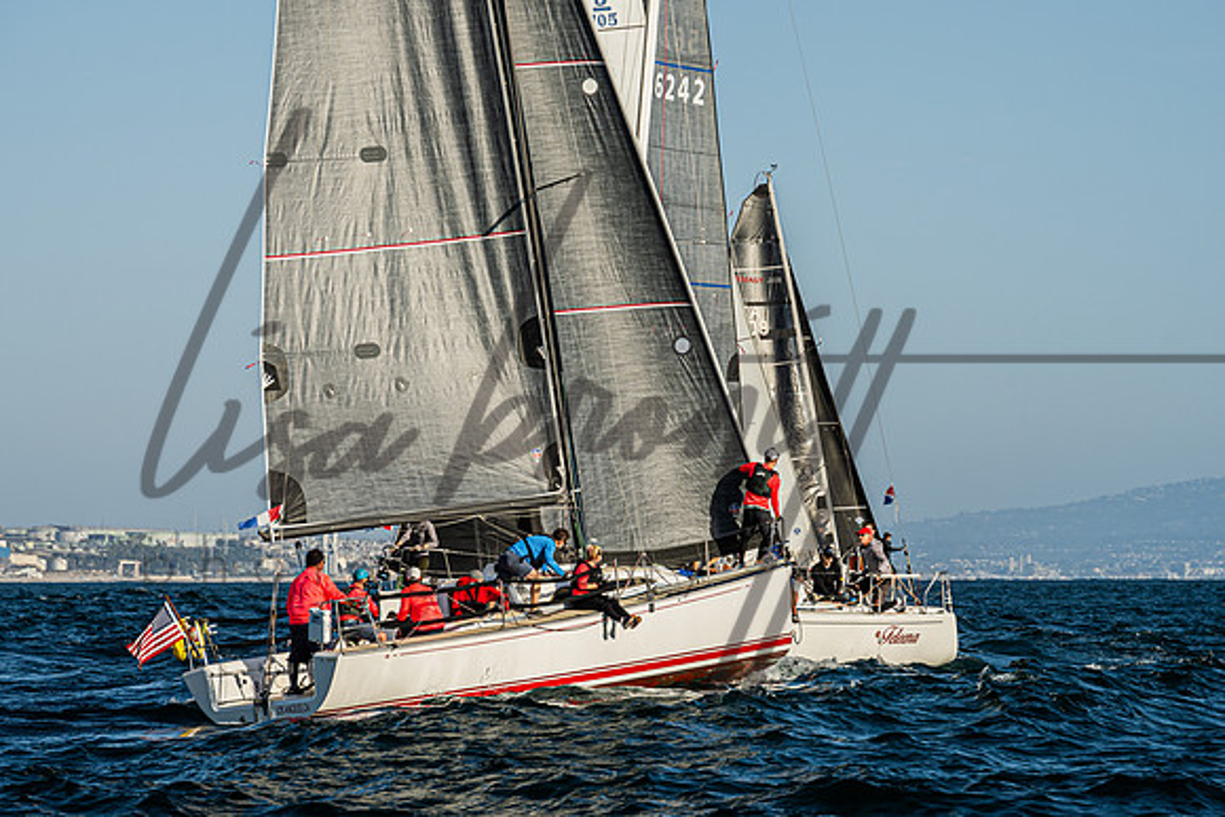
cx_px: 631
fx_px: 5973
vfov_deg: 7.8
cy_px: 394
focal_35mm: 175
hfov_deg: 11.7
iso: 100
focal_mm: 130
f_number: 6.3
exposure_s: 1/1000
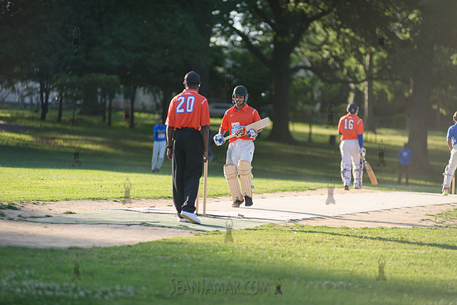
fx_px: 2539
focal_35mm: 200
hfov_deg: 10.3
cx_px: 228
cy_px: 152
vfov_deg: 6.9
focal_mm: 200
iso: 400
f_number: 2.8
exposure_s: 1/3200
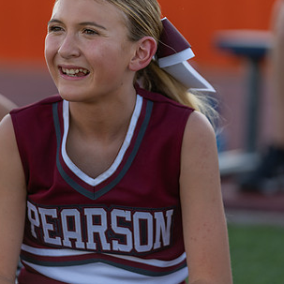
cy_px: 104
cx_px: 103
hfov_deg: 7.3
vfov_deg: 7.3
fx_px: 2237
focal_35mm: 241
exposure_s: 1/500
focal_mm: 148
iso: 100
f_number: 2.8
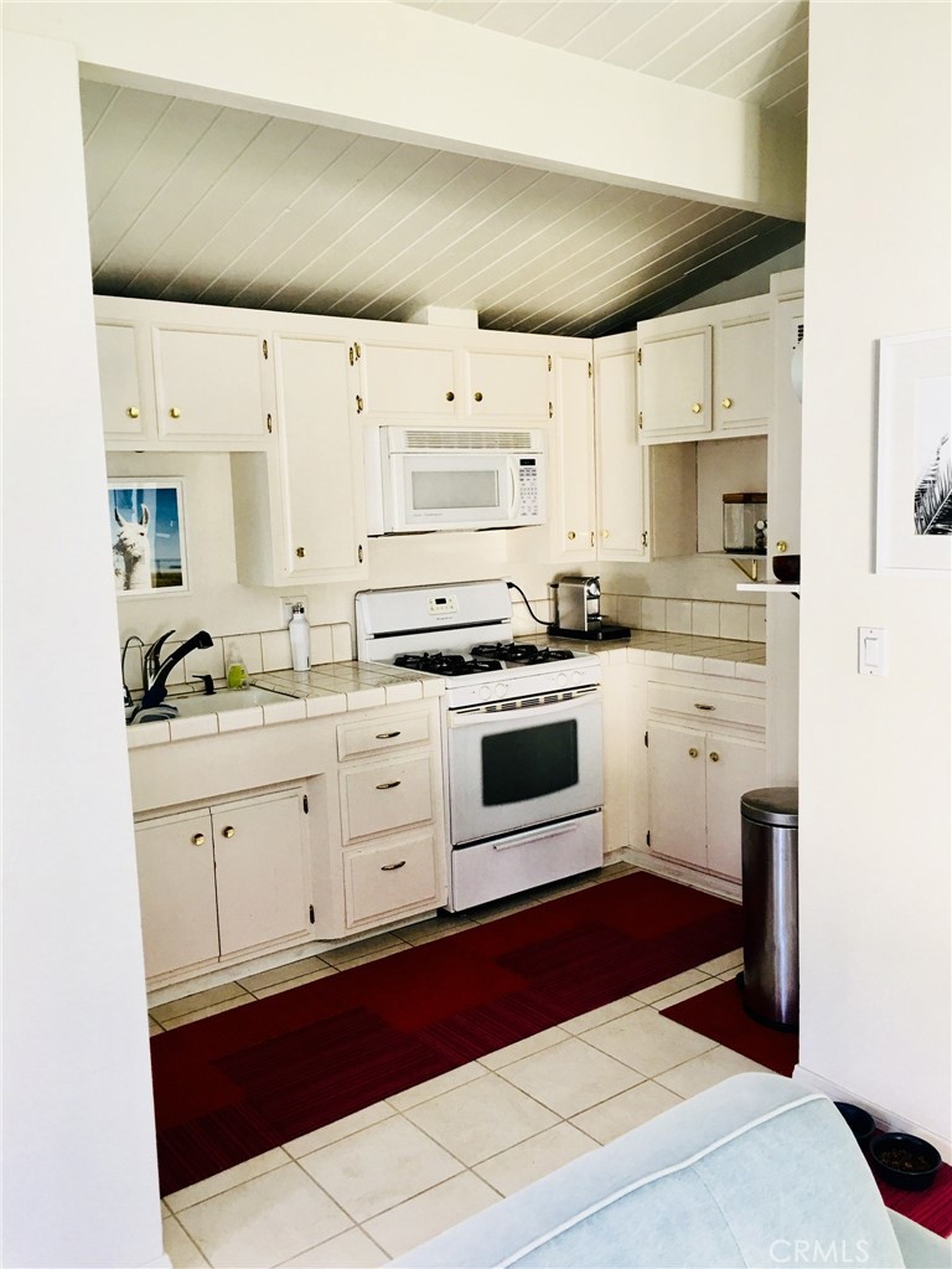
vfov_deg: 61.6
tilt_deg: -6.0
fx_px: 1063
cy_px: 634
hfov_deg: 48.3
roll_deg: +1.5
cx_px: 476
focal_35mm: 29
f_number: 2.2
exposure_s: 1/15
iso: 32
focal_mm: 4.15
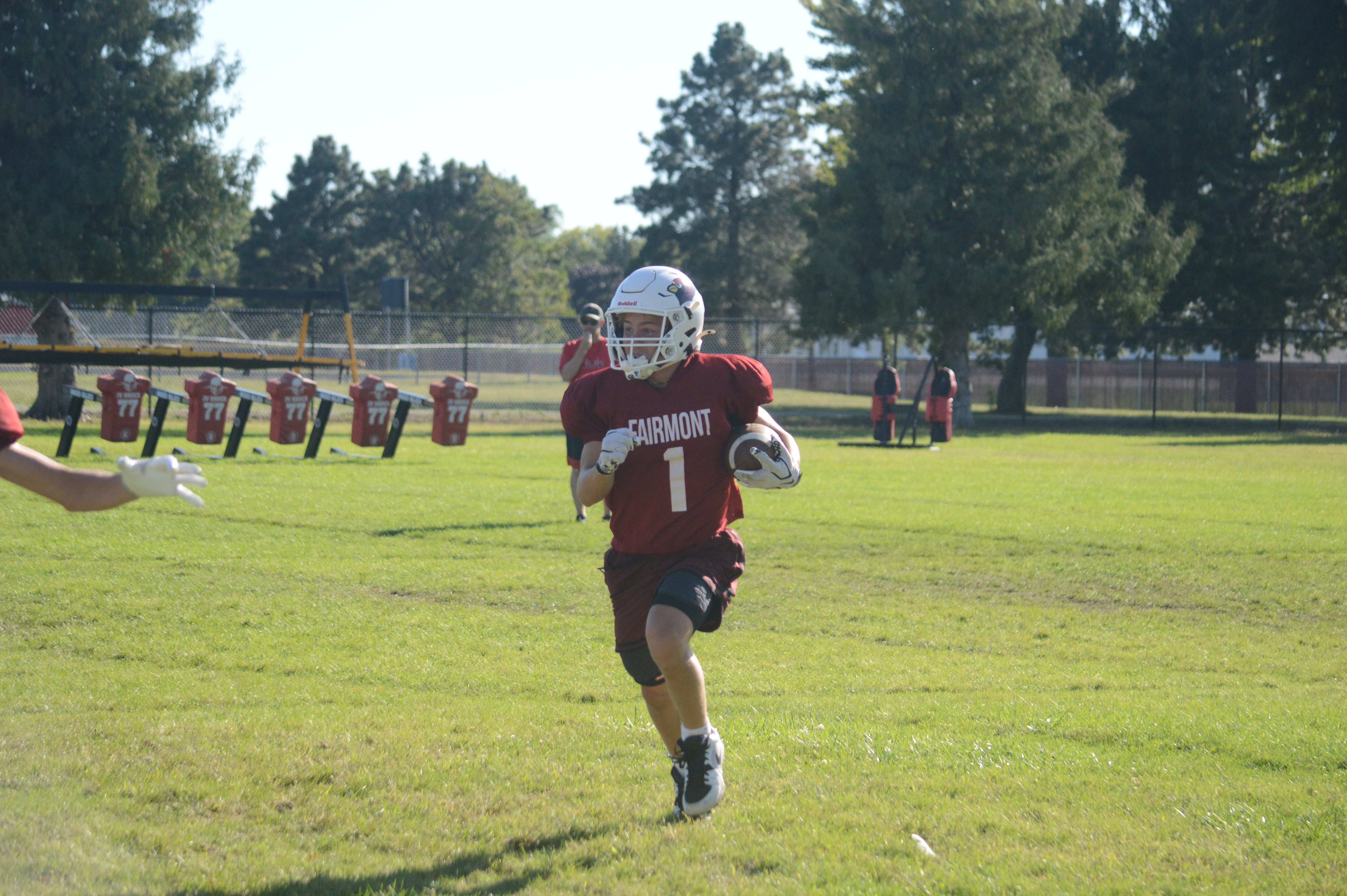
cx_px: 674
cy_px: 448
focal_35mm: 138
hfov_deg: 14.9
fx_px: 5159
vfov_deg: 9.9
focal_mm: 92
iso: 800
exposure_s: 1/2500
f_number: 4.5
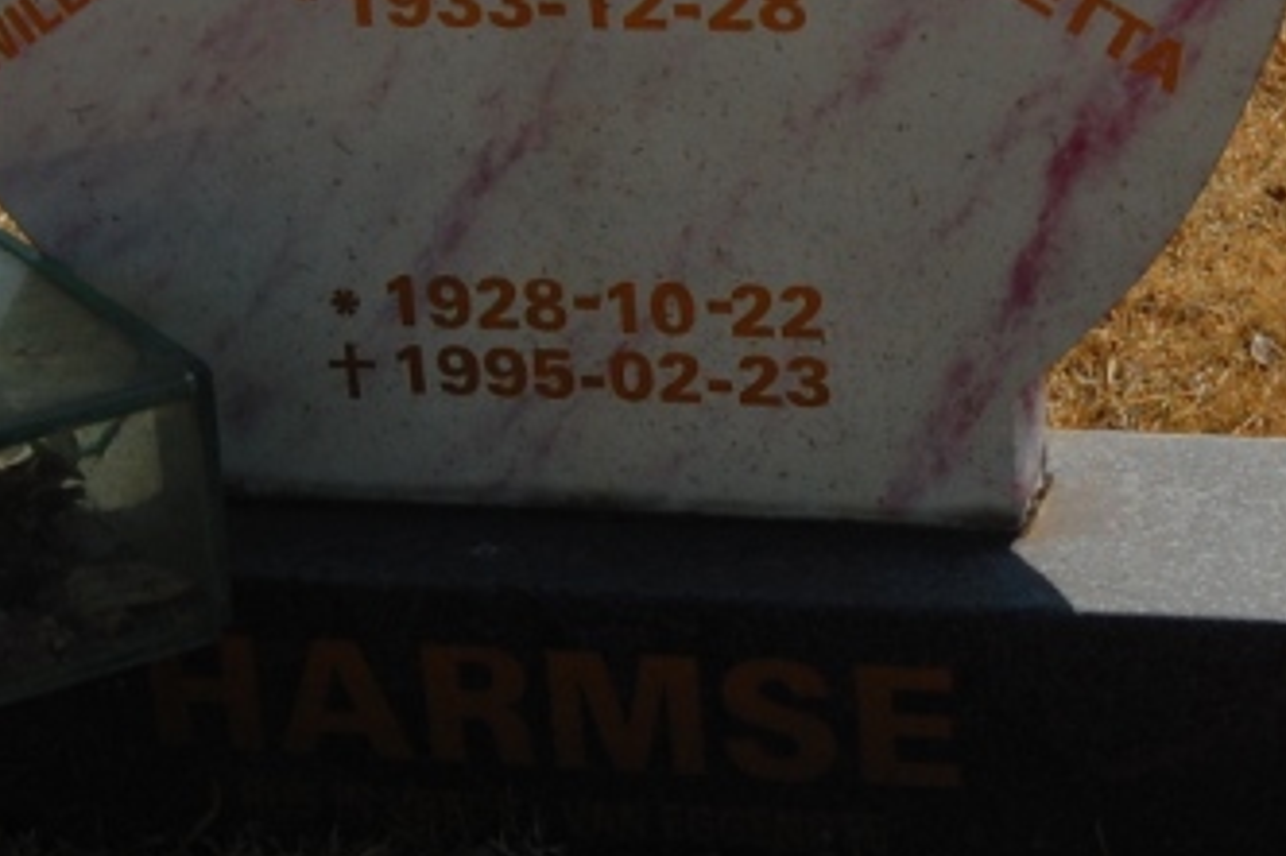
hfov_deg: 18.4
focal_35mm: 111
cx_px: 864
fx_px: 3963
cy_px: 246
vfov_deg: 12.3
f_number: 7.1
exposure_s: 1/1600
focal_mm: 24
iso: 400
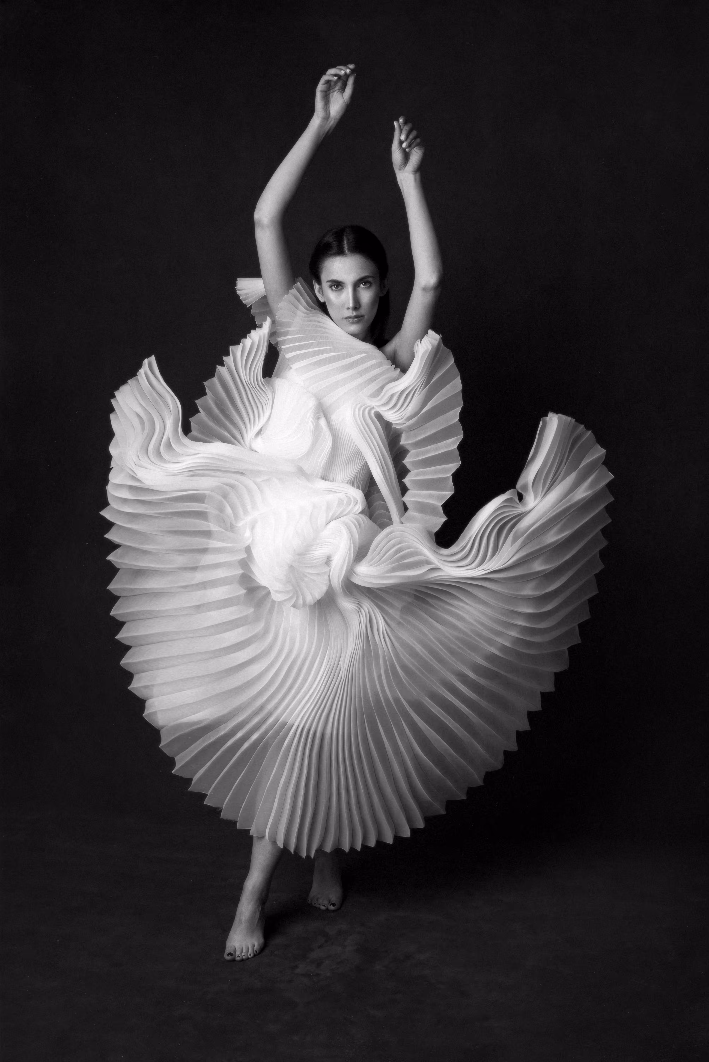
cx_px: 354
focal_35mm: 50
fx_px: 1476
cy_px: 531
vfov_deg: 39.6
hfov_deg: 27.0
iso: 400
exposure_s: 1/125
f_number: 10
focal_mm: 50
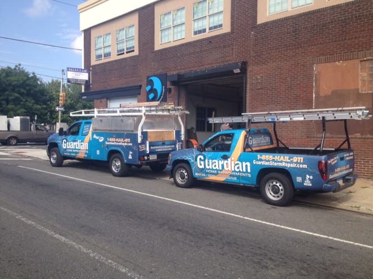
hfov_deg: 52.6
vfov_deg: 40.7
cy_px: 140
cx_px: 186
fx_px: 377
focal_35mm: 35
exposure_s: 1/968
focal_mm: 4.28
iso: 50
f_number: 2.4
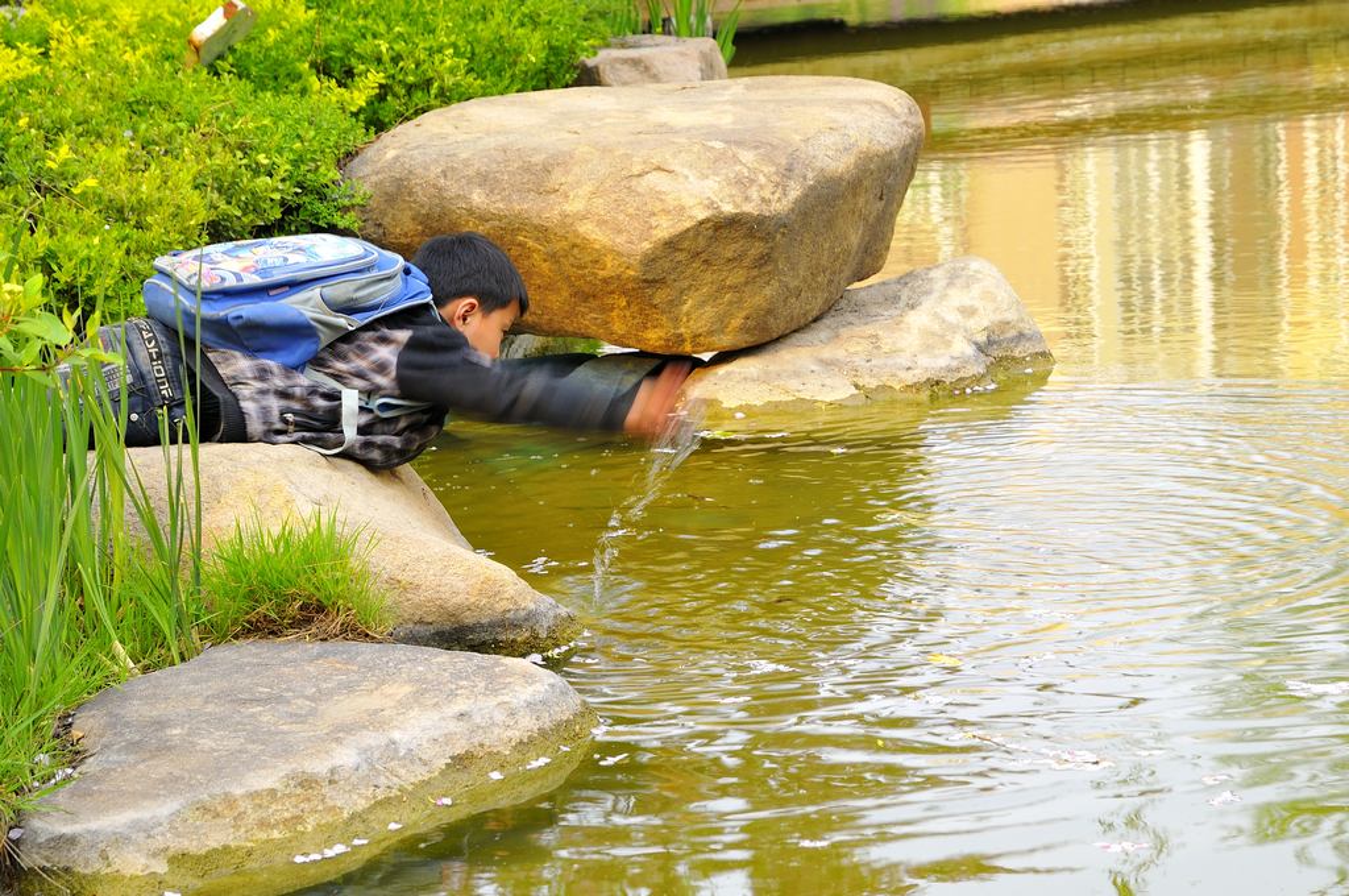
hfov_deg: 18.9
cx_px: 674
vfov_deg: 12.6
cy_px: 448
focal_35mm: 108
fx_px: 4042
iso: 200
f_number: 8
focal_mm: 72
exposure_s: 1/25
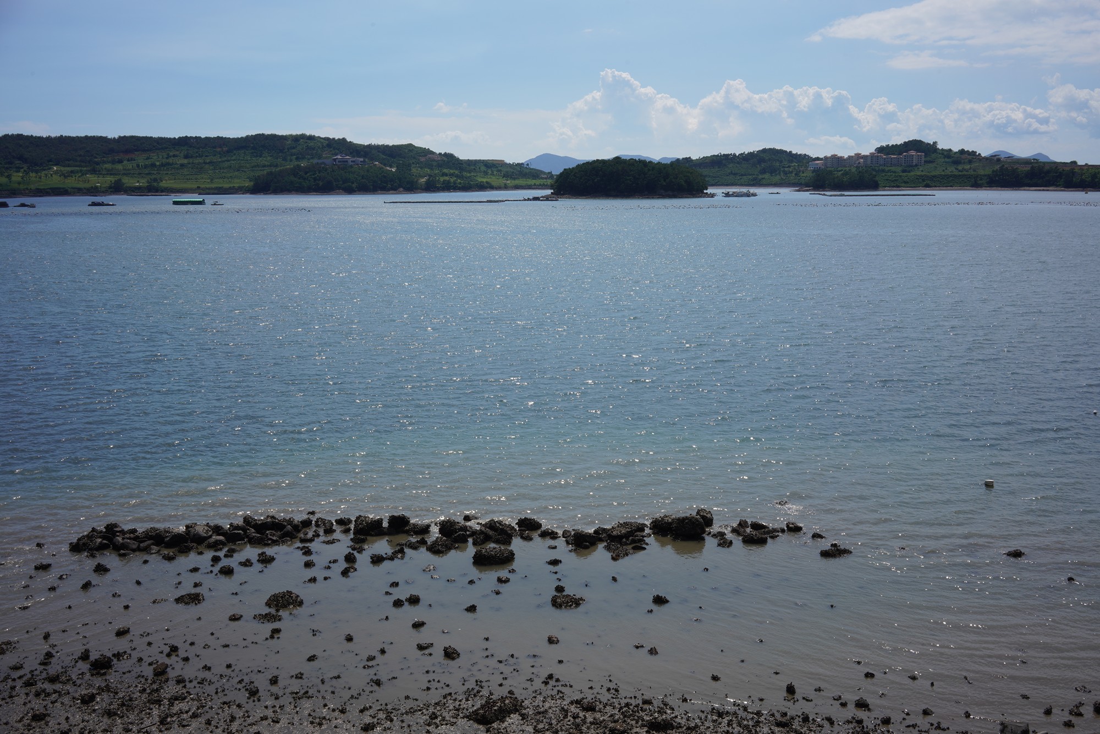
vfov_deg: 37.9
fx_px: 1070
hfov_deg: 54.4
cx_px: 550
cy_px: 367
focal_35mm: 35
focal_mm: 35
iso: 100
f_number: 18
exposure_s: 1/100
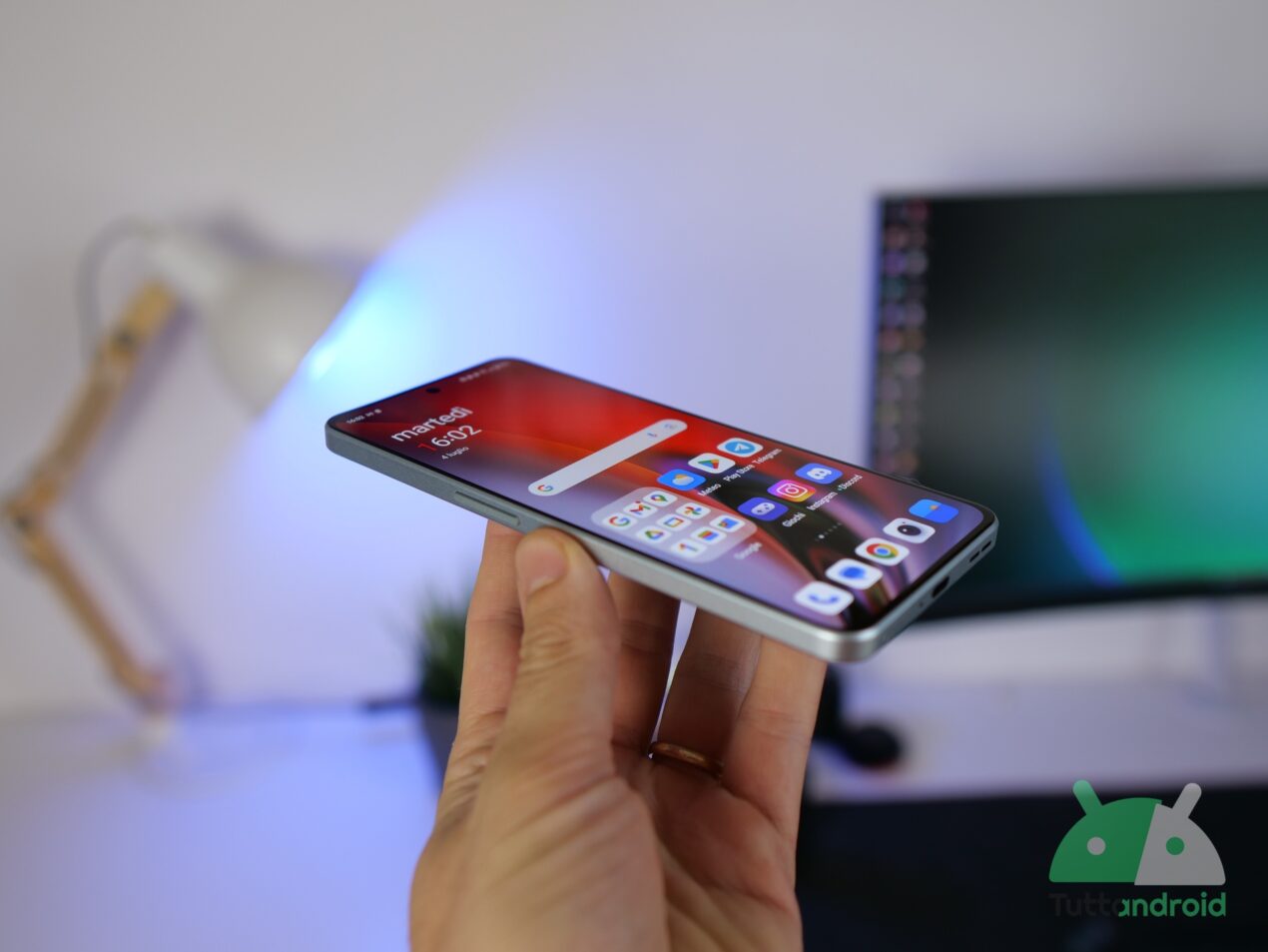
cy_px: 476
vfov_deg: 44.2
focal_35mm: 32
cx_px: 634
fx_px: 1172
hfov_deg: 56.8
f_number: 1.8
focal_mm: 16
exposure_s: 1/100
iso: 200
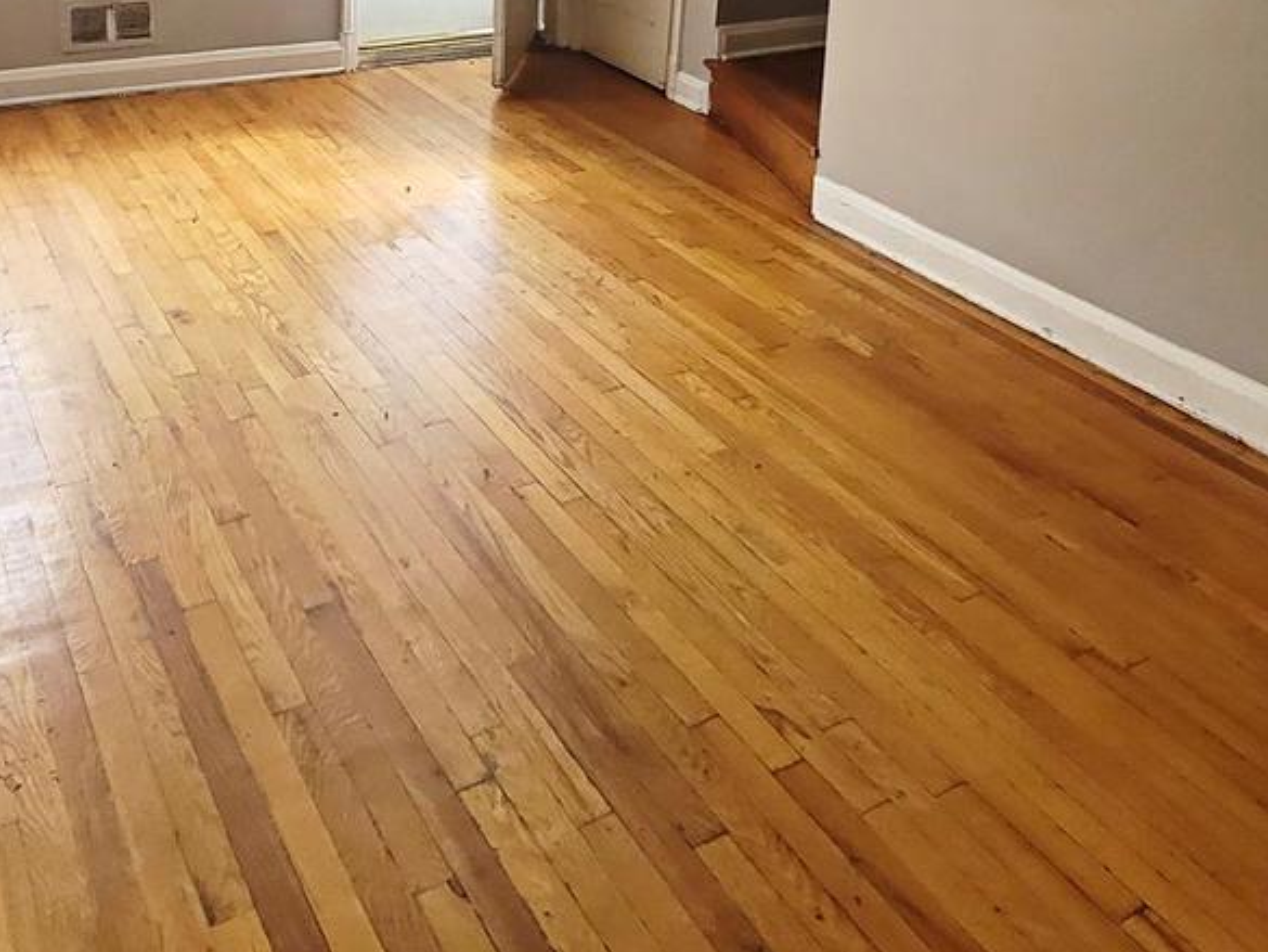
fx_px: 1172
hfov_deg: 56.6
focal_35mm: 32
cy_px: 7
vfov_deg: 39.2
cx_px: 546
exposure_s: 1/60
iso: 160
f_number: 2.2
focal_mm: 2.2
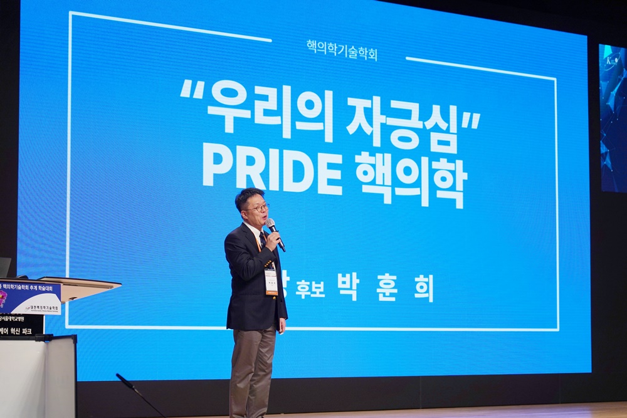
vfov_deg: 15.4
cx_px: 314
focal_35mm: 89
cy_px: 209
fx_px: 1550
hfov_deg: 22.9
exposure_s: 1/160
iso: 250
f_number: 4
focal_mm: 89
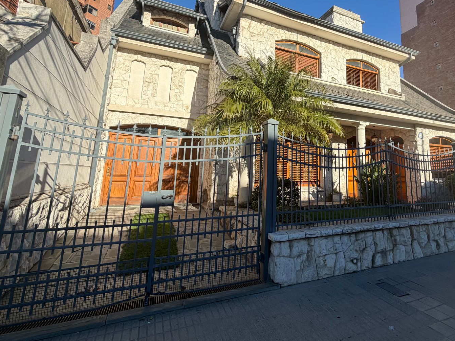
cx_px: 291
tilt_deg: +10.2
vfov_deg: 64.9
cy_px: 126
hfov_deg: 79.9
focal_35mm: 20
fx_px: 263
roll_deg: -0.7
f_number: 2.2
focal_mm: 2.22
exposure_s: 1/770
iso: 32
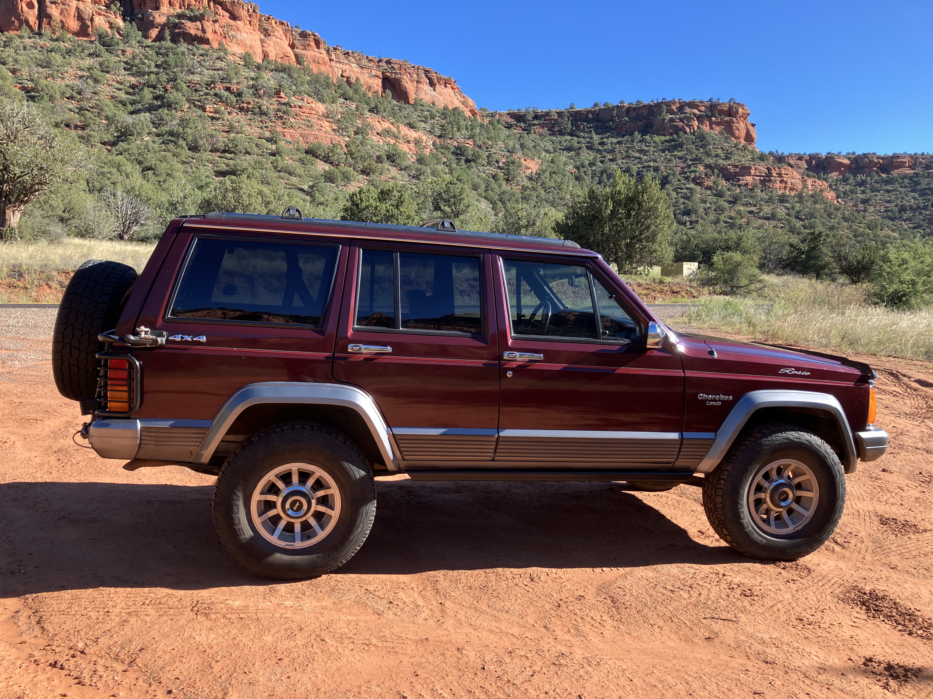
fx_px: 755
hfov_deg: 63.4
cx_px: 466
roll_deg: +0.6
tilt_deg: -2.5
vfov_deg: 49.7
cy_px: 350
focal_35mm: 28
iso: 32
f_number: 1.8
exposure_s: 1/534
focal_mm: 3.99
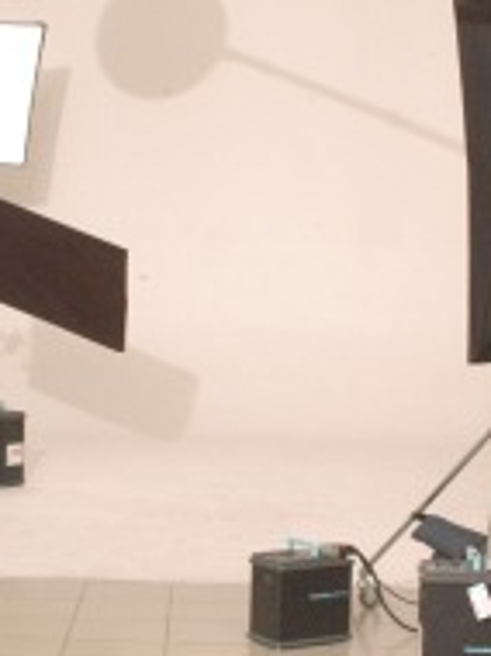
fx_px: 1611
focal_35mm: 85
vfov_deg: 23.0
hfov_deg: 17.3
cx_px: 259
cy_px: 356
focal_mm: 28
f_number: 22
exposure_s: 1/250
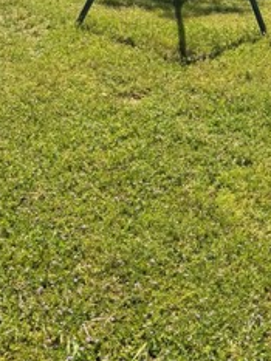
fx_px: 688
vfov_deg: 27.6
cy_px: -6
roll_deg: -0.8
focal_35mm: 66
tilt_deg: -8.9
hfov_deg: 21.9
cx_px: 234
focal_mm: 6.76
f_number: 1.78
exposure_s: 1/2710
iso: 80
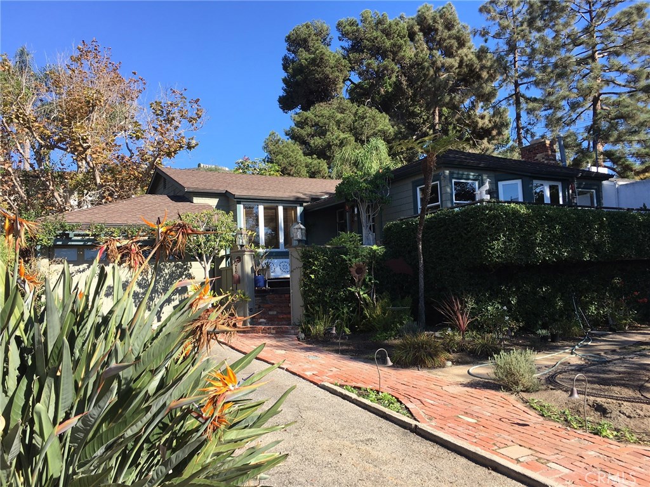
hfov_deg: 61.7
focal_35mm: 29
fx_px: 545
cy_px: 244
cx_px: 325
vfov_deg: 48.2
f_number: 2.2
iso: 25
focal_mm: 4.15
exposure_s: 1/705
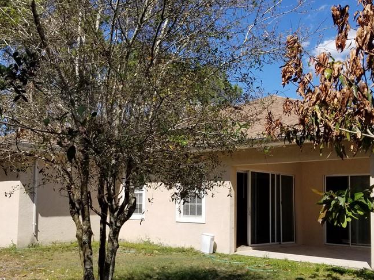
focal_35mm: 41
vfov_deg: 34.9
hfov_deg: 45.7
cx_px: 172
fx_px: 443
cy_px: 184
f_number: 1.7
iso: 50
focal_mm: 4.25
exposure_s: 1/2584
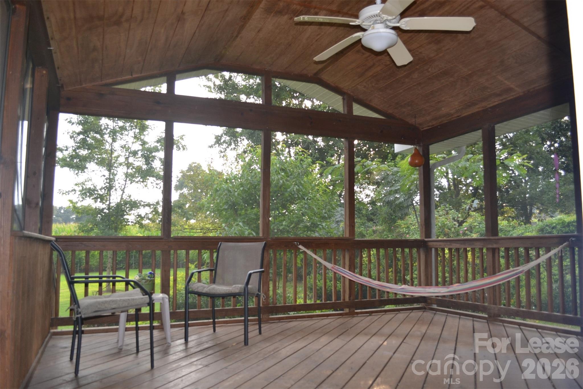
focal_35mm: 27
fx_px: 437
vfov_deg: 47.9
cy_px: 194
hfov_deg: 67.4
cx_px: 292
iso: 280
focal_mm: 18
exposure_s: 1/125
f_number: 4
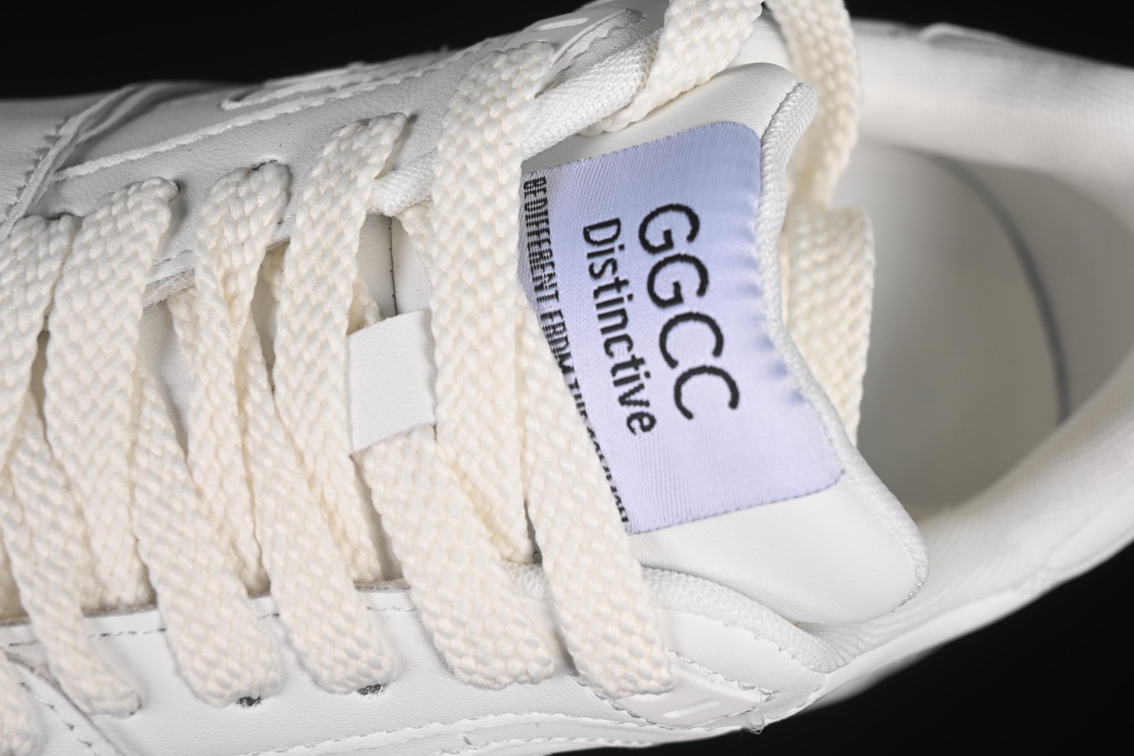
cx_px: 567
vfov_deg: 18.2
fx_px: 2362
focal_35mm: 75
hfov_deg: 27.0
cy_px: 378
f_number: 7.1
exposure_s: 1/100
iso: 160
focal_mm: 50
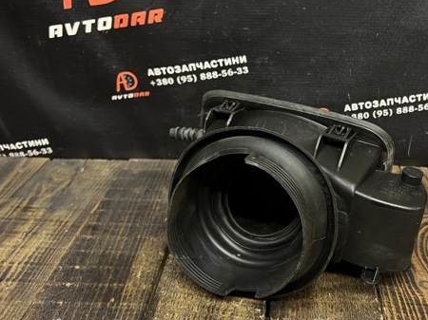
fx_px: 457
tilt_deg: -24.6
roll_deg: -0.2
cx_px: 282
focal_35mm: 37
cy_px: 133
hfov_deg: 49.4
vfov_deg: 38.5
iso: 320
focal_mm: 5.7
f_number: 1.5
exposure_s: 1/50
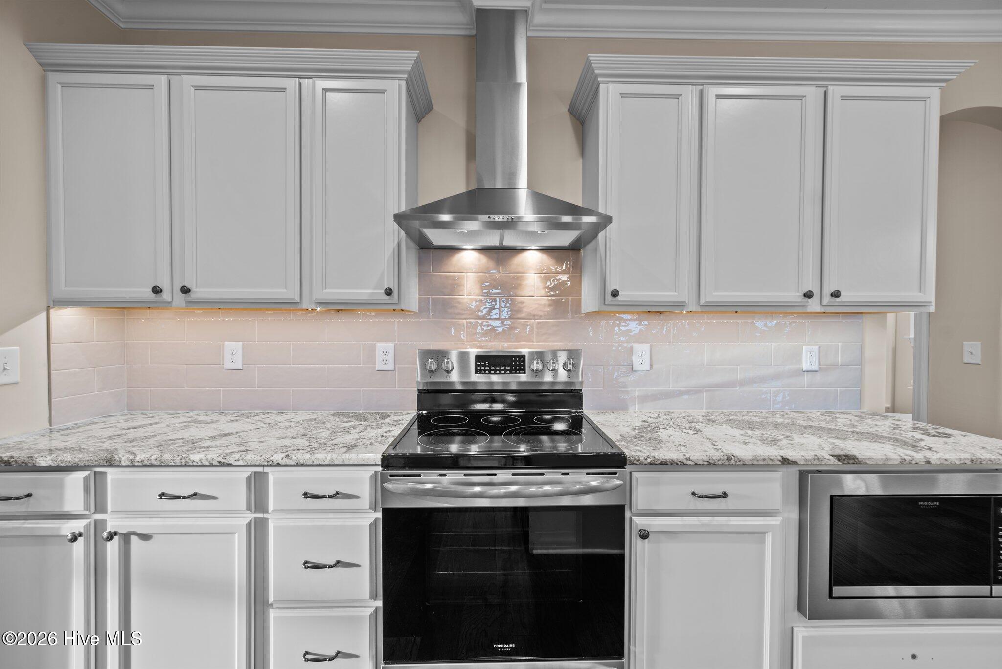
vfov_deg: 81.3
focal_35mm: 14
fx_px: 390
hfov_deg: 104.2
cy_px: 334
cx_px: 501
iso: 100
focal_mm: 14
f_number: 8
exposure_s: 1/1.25
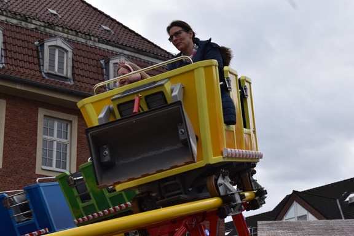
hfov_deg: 24.6
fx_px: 811
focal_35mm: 82
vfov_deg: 16.6
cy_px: 118
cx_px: 177
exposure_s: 1/250
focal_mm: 55
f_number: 8
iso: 320
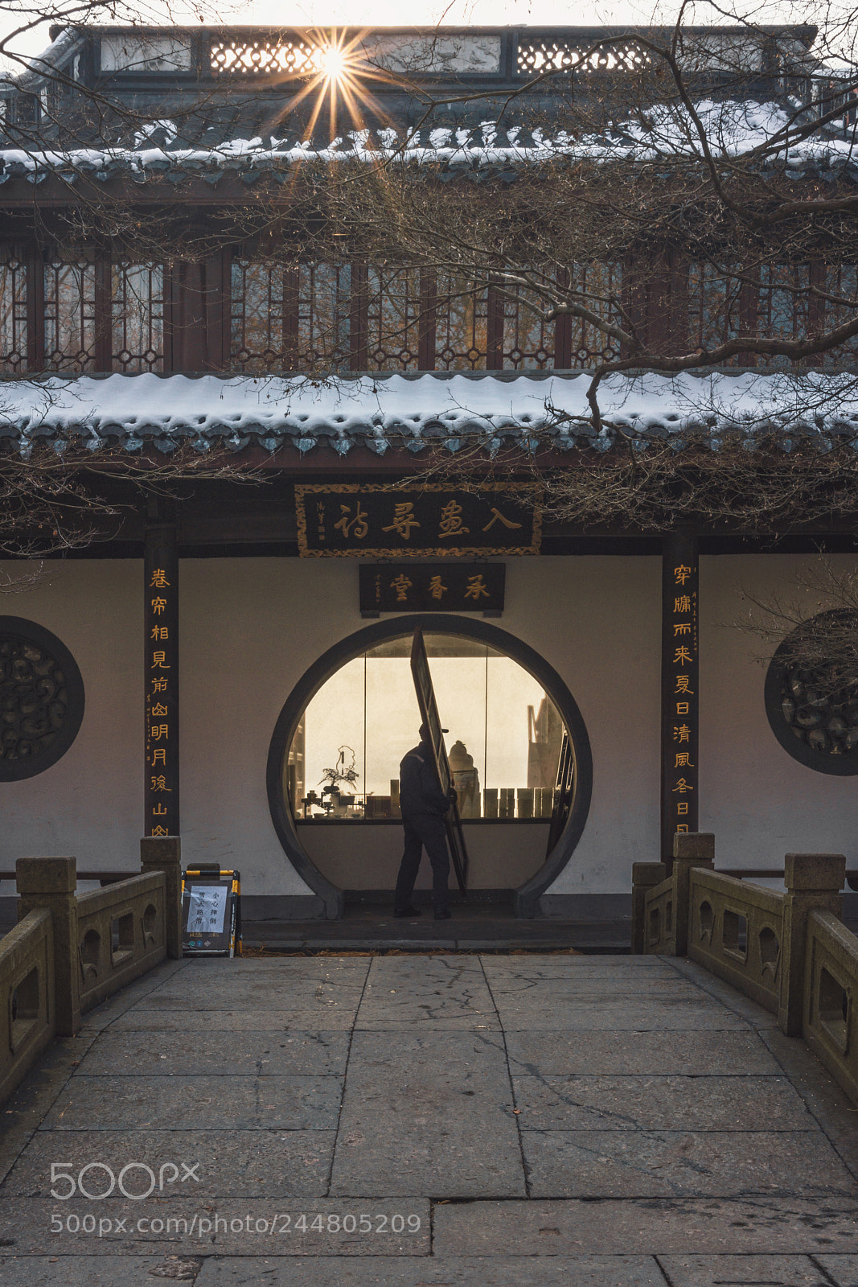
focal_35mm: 35
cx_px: 429
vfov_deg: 54.4
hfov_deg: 37.9
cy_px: 644
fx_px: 1251
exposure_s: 1/125
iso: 125
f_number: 16
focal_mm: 35
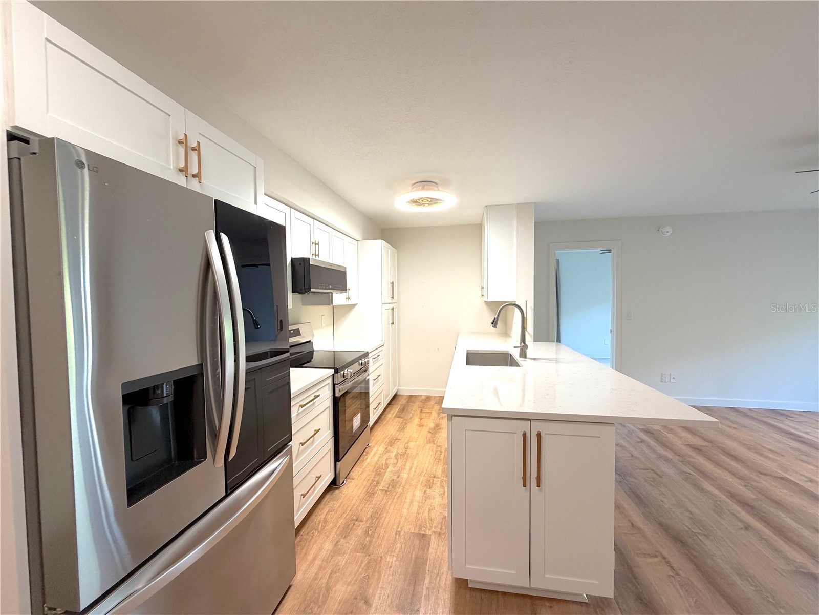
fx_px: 331
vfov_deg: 85.7
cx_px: 410
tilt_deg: -2.1
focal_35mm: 14
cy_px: 308
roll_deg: +0.9
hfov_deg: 102.1
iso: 250
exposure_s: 1/120
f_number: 2.2
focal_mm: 2.22
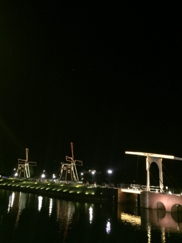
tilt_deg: +15.7
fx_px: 203
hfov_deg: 48.2
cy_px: 122
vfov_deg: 61.7
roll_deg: -2.7
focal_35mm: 29
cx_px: 91
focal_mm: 4.15
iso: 500
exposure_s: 1/15
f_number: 2.2
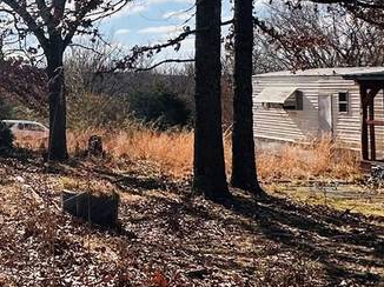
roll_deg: +0.4
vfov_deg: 26.2
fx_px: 610
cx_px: -97
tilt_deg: +1.3
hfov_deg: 29.2
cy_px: 73
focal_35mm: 55
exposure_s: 1/4464
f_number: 2.2
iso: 50
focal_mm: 2.22
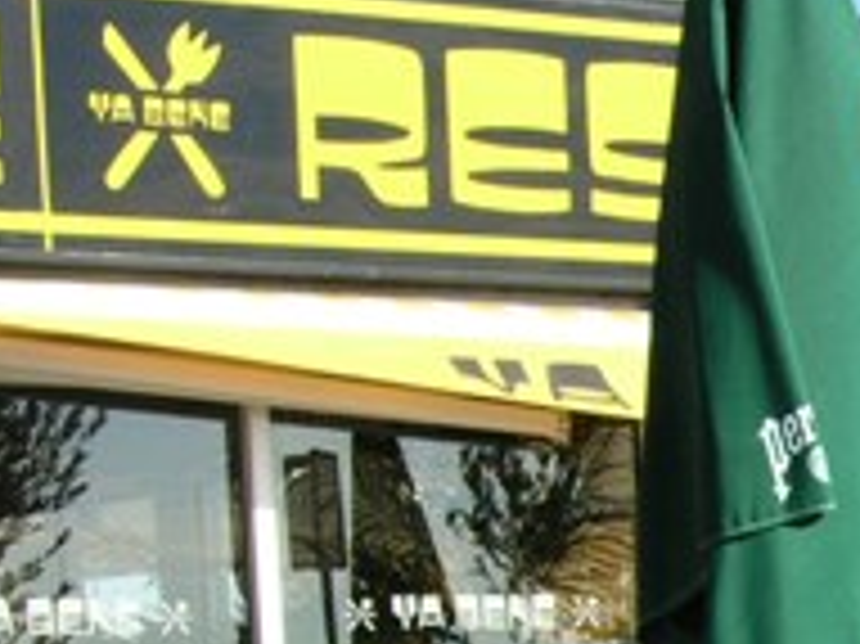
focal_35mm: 155
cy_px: 1247
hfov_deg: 11.5
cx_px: 1693
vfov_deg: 9.0
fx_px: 3848
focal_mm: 9.3
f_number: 6.8
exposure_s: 1/270
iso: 100
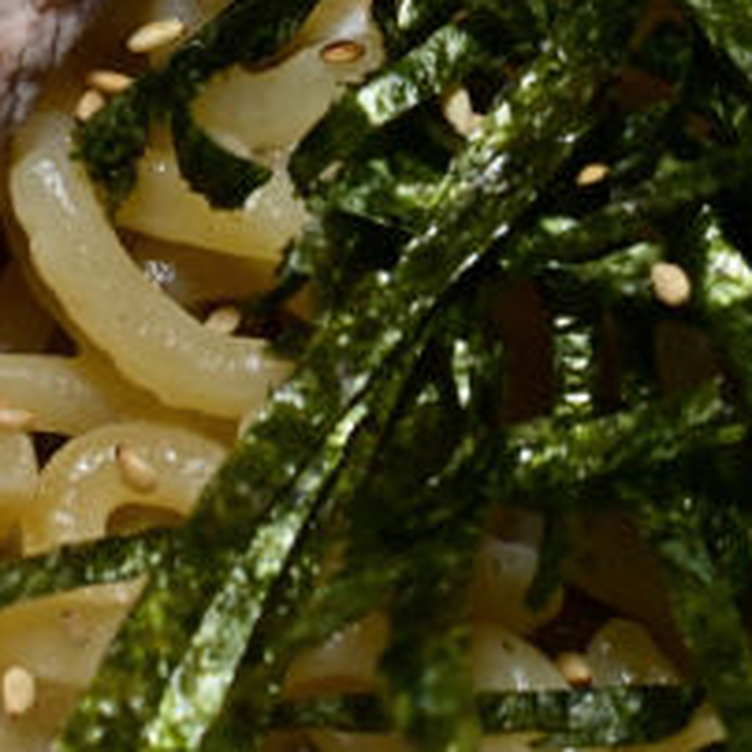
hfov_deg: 6.9
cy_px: -315
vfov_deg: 6.9
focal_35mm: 252
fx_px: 6194
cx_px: 696
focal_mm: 40
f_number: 9
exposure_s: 1/4
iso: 200
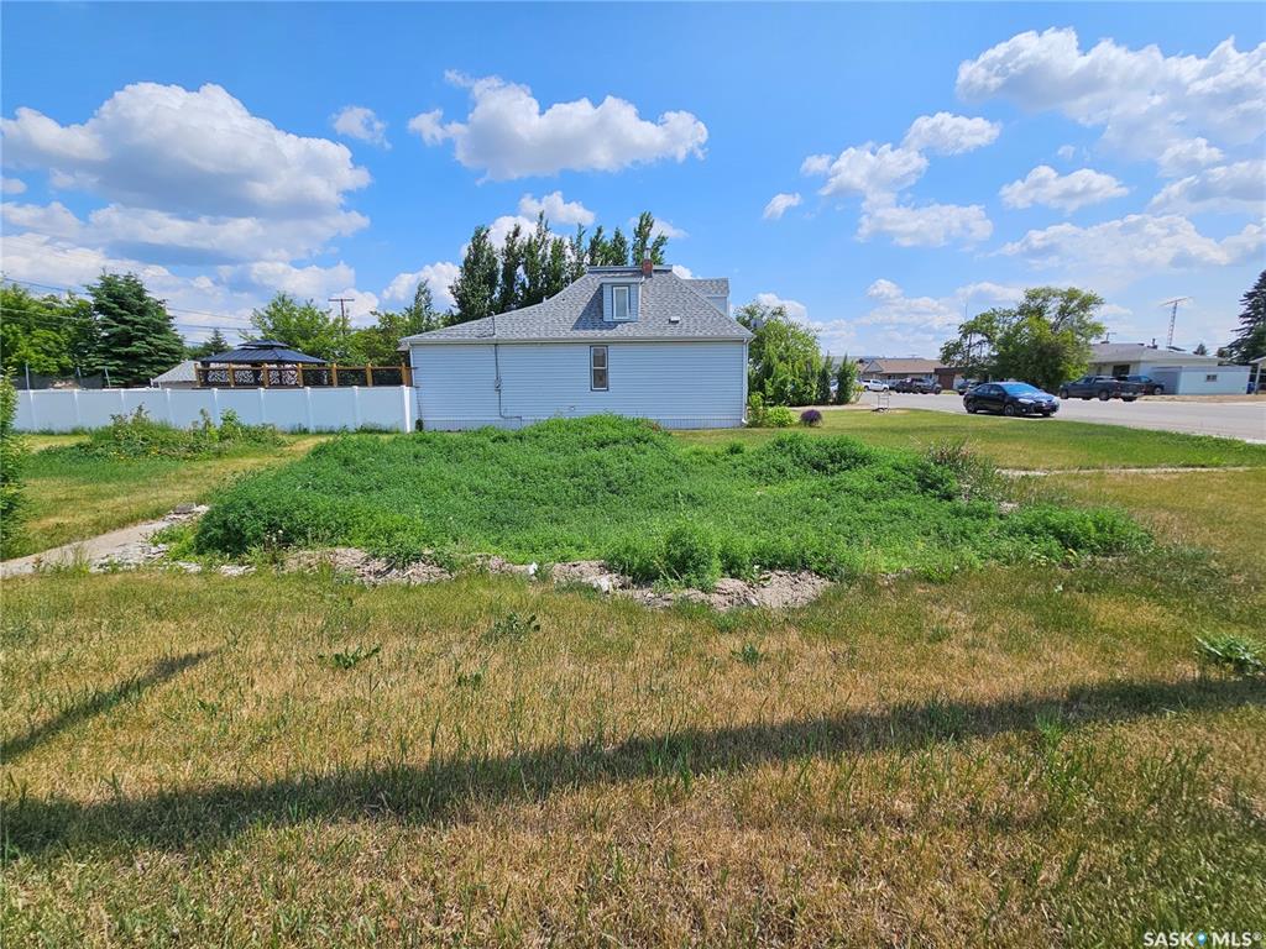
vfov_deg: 89.9
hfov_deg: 106.2
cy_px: 474
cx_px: 633
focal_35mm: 13
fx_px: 475
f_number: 2.2
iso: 50
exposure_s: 1/3892
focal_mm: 2.2
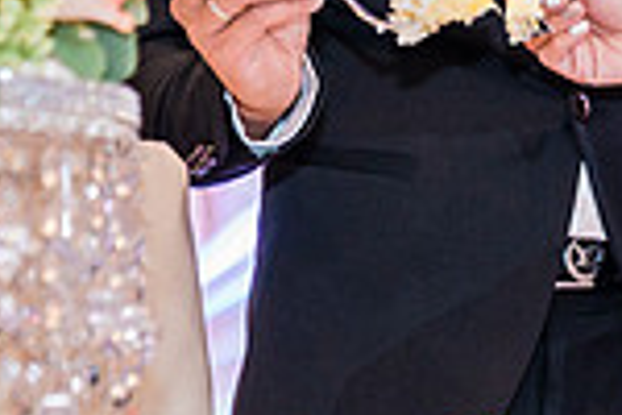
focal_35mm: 194
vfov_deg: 7.0
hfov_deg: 10.6
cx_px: 485
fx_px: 3352
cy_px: -226
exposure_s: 1/125
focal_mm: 50
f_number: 2.8
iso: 1000
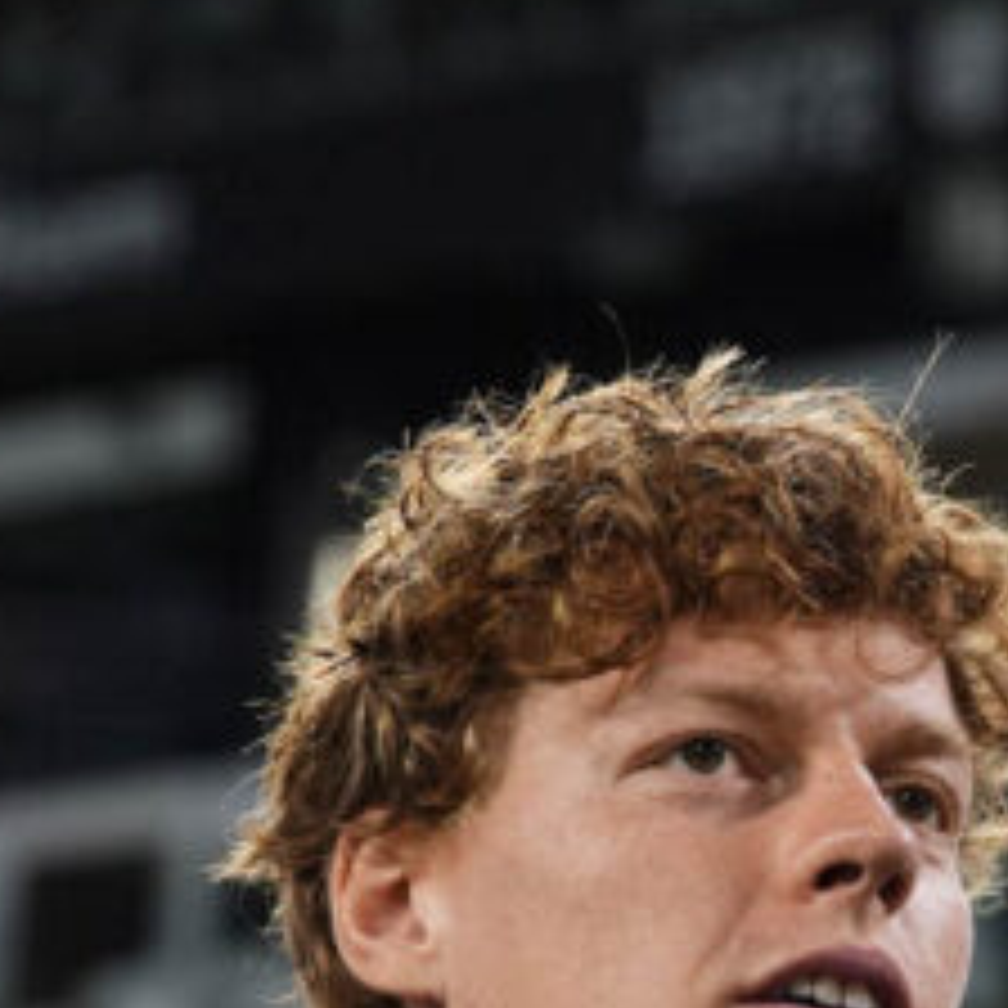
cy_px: 1256
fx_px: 8763
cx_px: 1678
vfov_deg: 6.5
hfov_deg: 6.5
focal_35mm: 266
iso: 2000
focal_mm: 70
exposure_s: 1/1000
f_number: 3.5
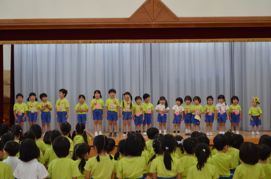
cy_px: 90
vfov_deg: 18.1
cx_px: 136
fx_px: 563
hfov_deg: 27.0
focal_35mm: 75
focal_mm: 50
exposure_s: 1/60
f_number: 5.6
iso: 720
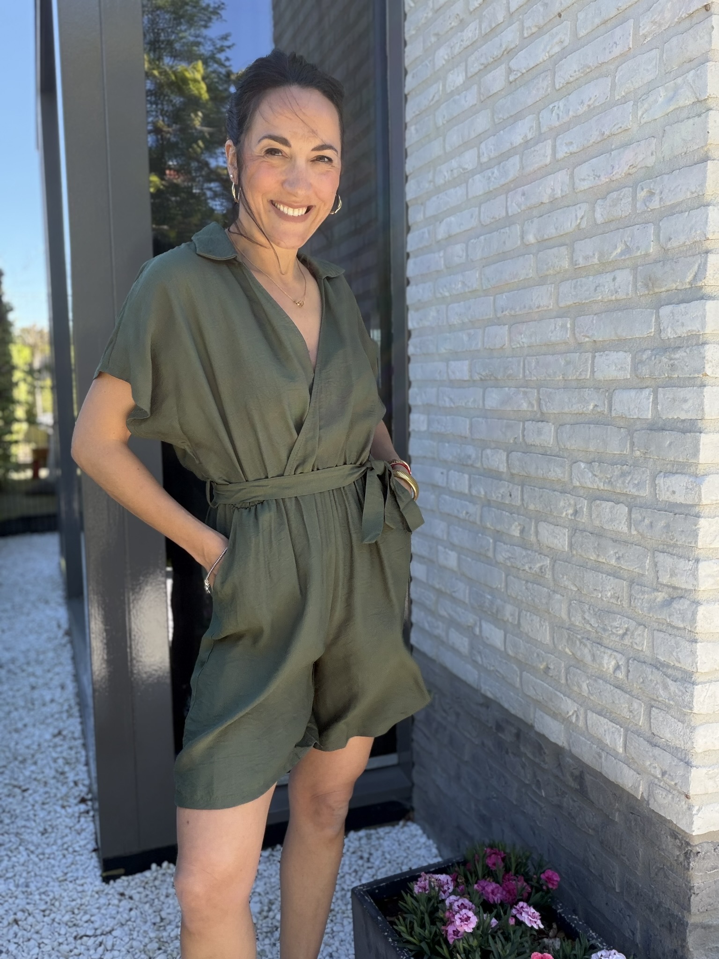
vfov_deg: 60.0
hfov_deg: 46.8
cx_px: 360
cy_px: 480
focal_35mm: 30
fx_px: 831
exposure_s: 1/233
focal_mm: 2.71
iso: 32
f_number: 1.9
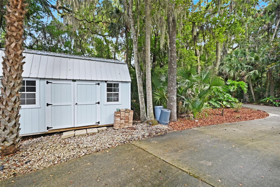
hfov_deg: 100.4
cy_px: 94
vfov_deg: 77.3
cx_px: 140
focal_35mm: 15
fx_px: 117
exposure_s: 1/250
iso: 1000
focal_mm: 10
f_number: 8
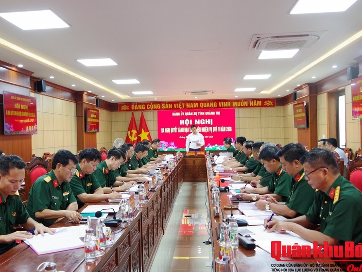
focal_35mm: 34
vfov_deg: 41.8
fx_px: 356
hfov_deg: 53.9
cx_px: 168
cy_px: 135
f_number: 5.6
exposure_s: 1/100
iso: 3200
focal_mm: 21
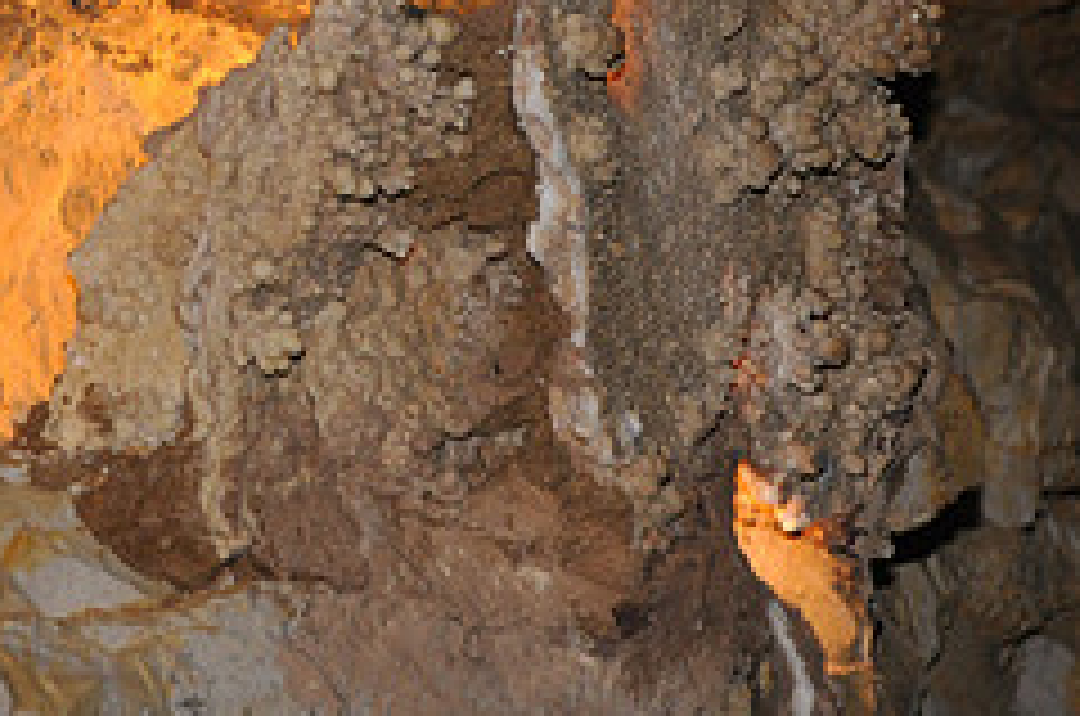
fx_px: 6737
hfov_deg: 9.1
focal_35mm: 225
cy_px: 52
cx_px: 220
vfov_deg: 6.1
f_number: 5.3
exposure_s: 1/60
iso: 800
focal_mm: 62
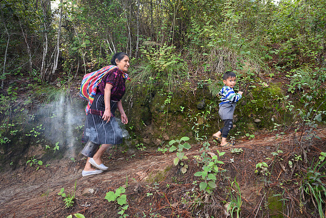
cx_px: 163
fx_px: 213
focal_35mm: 24
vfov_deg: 54.1
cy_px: 109
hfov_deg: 74.9
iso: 320
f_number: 4
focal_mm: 23.5
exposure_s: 1/160
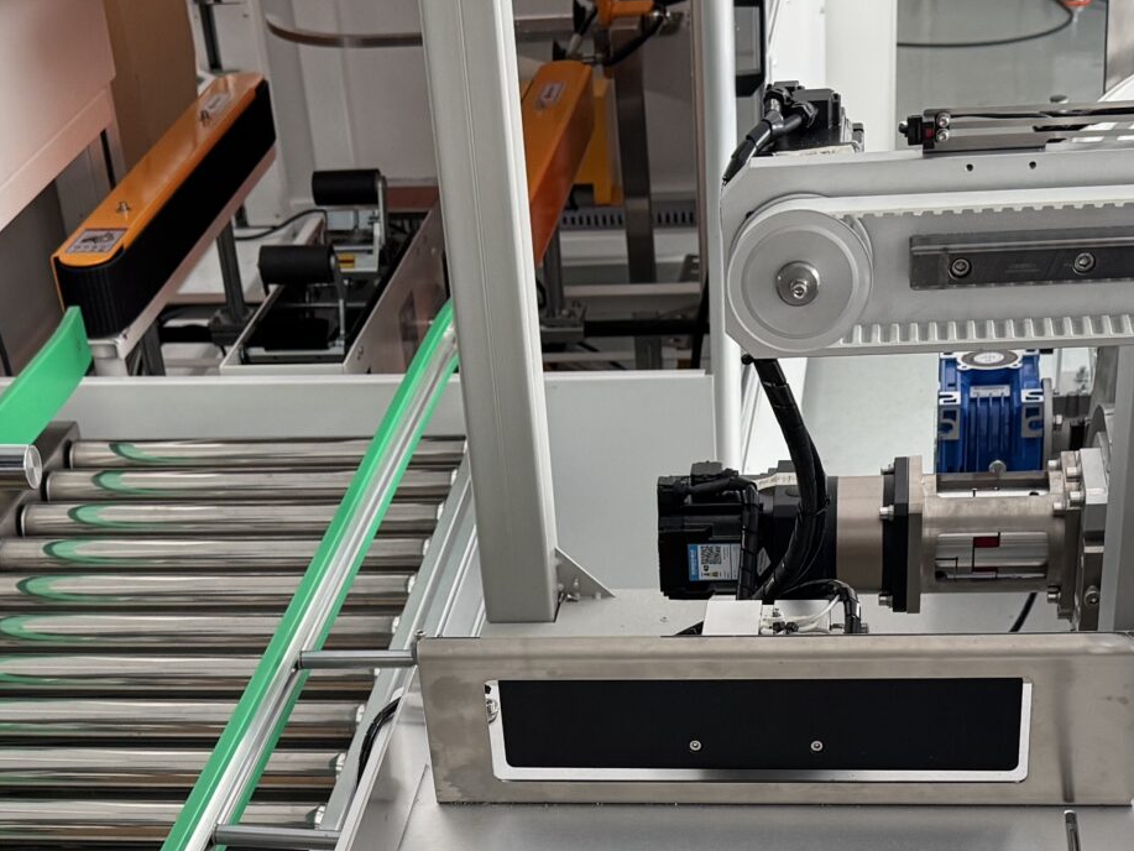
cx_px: 552
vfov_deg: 21.2
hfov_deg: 29.0
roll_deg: +6.1
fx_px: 2195
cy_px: 832
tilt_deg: -33.9
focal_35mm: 67
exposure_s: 1/63
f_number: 1.78
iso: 200
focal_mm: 6.76
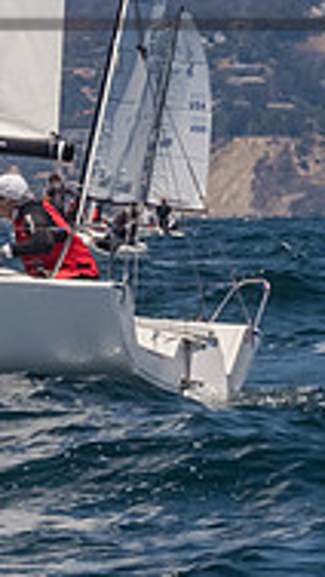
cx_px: -602
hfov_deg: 1.8
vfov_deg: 3.3
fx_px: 10063
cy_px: 93
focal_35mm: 658
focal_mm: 125
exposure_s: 1/1250
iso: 640
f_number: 14
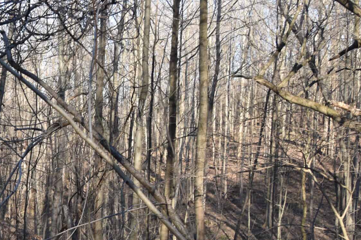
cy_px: 210
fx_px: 682
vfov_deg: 19.7
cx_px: -20
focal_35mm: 68
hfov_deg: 27.5
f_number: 8
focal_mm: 20
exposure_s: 1/250
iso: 400
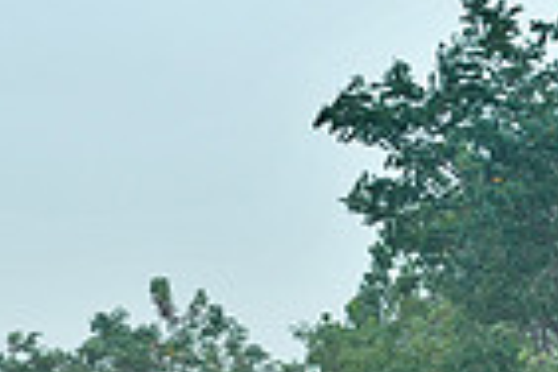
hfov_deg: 4.0
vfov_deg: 2.7
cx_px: 182
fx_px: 7982
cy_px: 590
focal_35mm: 515
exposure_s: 1/320
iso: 1000
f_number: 5.6
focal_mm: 125
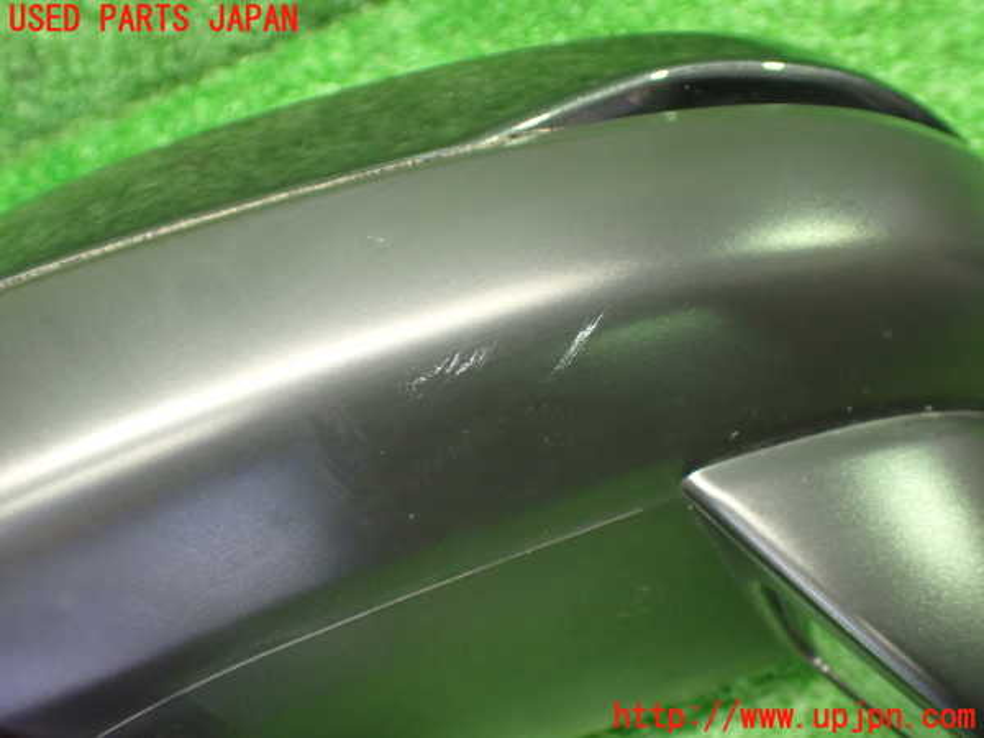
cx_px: 492
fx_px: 910
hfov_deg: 56.8
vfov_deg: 44.2
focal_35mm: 32
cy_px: 369
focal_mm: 5.79
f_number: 2.4
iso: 800
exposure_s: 1/40
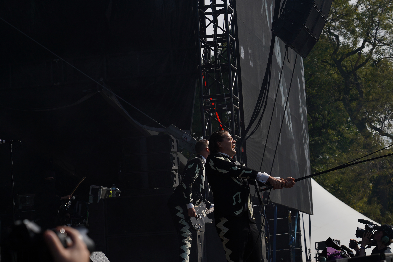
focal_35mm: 105
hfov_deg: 19.5
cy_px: 131
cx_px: 196
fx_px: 1146
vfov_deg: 13.0
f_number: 8
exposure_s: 1/500
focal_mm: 105
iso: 100
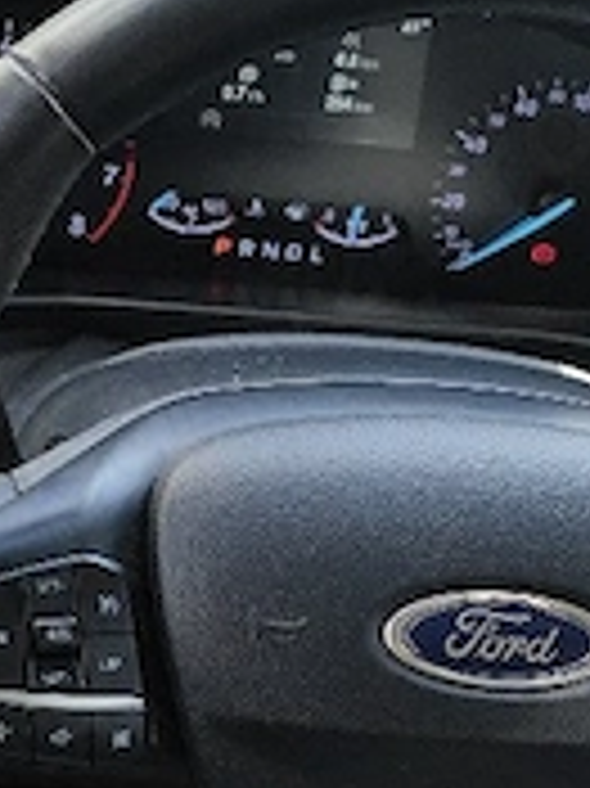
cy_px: 414
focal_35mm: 105
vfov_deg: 18.7
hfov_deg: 14.0
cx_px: 486
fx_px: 2389
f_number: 1.7
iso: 40
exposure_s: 1/370
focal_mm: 6.3
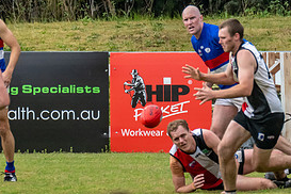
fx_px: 15309
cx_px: 173
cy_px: 99
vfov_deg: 0.7
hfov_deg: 1.1
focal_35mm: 1894
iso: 1250
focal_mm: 550
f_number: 7.1
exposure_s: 1/4000
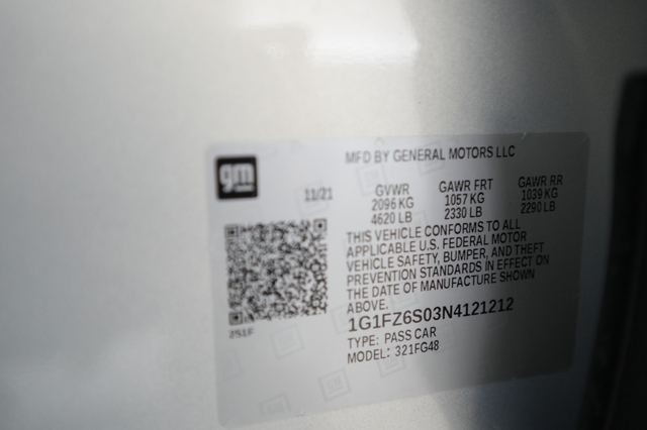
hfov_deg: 65.5
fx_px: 503
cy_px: 215
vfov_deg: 46.4
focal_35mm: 28
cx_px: 324
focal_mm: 28
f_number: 2.8
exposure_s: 1/60
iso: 2500
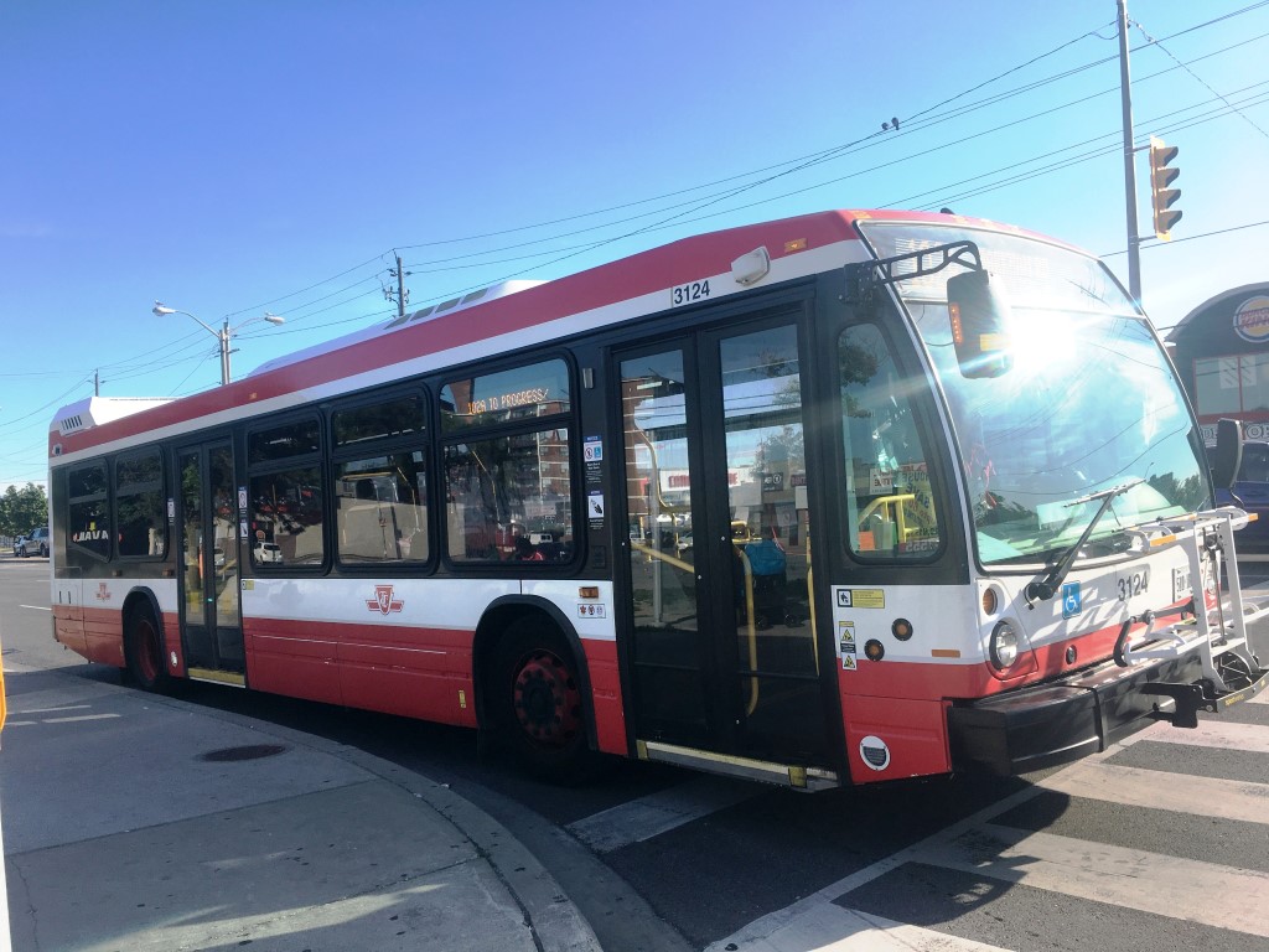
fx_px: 1063
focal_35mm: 29
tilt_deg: +0.6
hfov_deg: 61.7
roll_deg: +2.7
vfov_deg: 48.2
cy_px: 476
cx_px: 634
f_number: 2.2
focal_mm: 4.15
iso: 25
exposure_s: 1/962
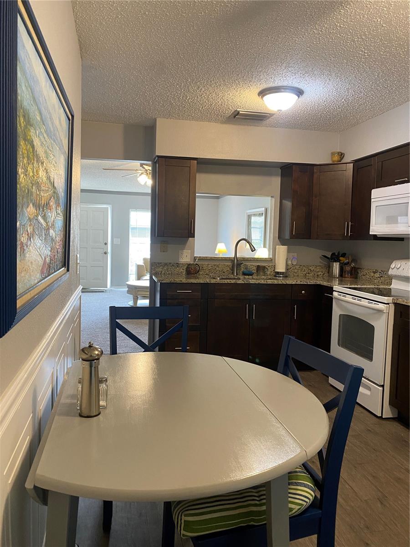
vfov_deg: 67.3
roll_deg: -1.6
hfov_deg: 53.1
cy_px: 274
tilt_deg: -3.5
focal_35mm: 26
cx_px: 205
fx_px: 411
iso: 160
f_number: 1.8
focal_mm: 4.25
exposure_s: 1/60
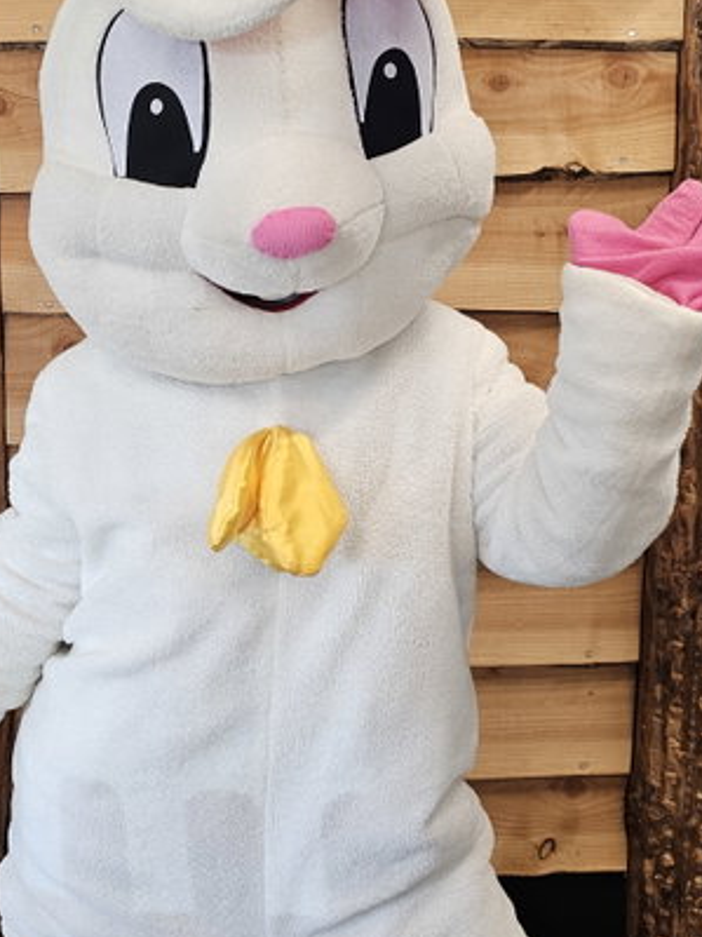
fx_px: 1353
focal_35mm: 50
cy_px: 412
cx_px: 275
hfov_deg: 29.0
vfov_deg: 38.1
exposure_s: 1/100
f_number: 1.7
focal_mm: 6.3
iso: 160
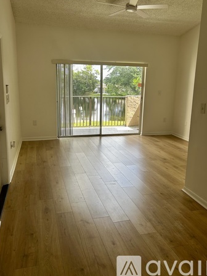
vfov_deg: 61.6
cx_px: 101
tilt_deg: -10.3
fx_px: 231
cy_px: 126
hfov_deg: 48.2
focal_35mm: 29
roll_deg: -1.7
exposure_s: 1/153
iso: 40
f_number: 1.5
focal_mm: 5.7
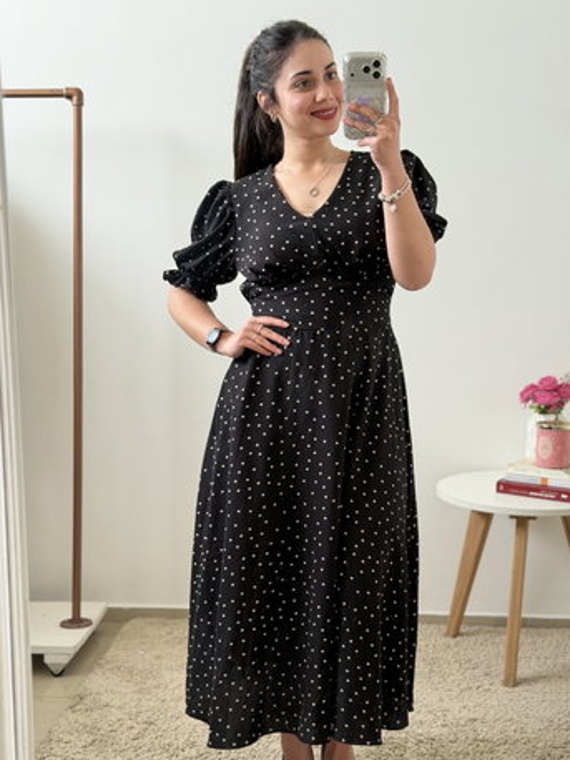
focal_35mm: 56
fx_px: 1229
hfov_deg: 26.1
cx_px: 319
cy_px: 418
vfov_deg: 34.3
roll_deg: -1.1
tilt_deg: -23.2
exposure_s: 1/101
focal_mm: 6.76
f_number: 1.78
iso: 100
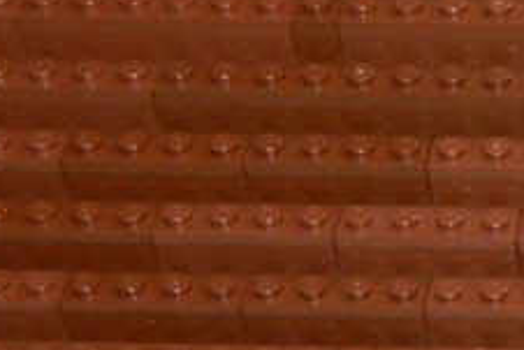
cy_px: 194
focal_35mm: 145
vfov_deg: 9.5
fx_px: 2112
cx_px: 865
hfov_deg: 13.1
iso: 200
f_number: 3.3
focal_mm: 6.2
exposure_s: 1/40
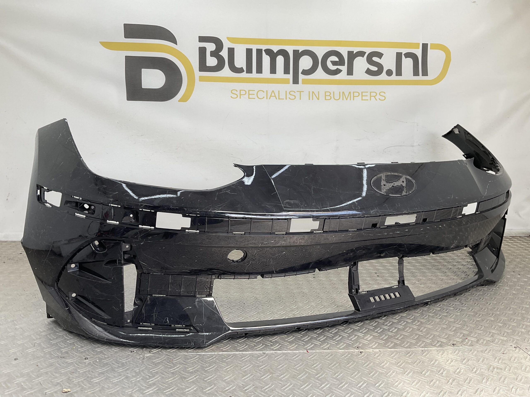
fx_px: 444
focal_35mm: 29
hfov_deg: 61.7
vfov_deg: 48.2
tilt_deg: -8.9
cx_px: 265
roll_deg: -1.4
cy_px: 198
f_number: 1.8
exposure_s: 1/160
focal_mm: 3
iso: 16
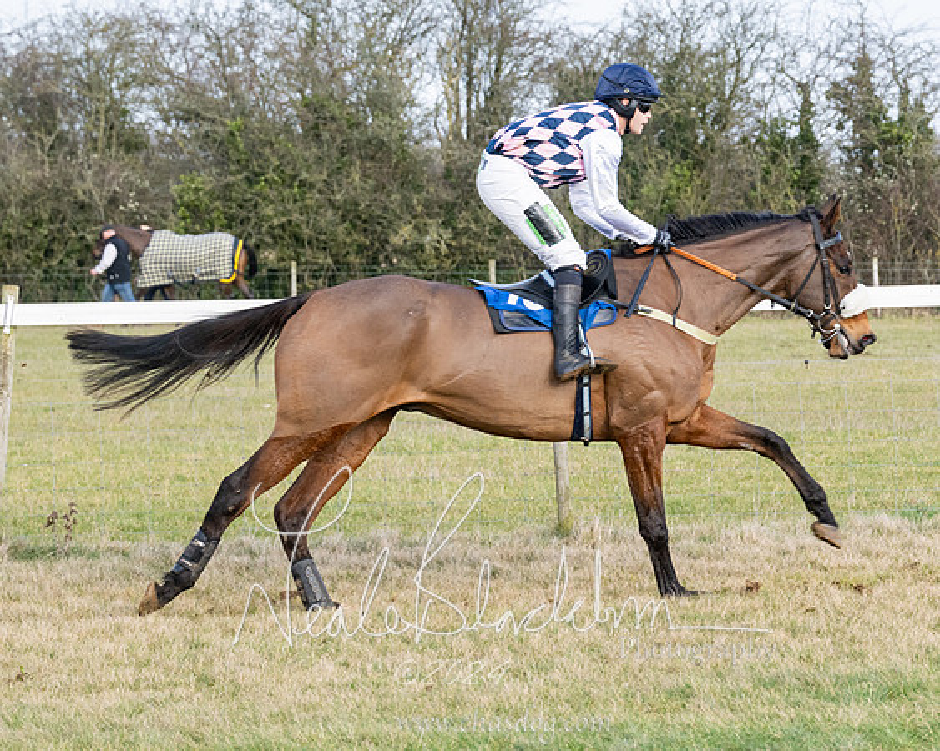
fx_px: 5467
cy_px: 413
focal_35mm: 197
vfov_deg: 7.9
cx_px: 714
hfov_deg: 9.8
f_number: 5
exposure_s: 1/1000
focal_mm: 91
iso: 400
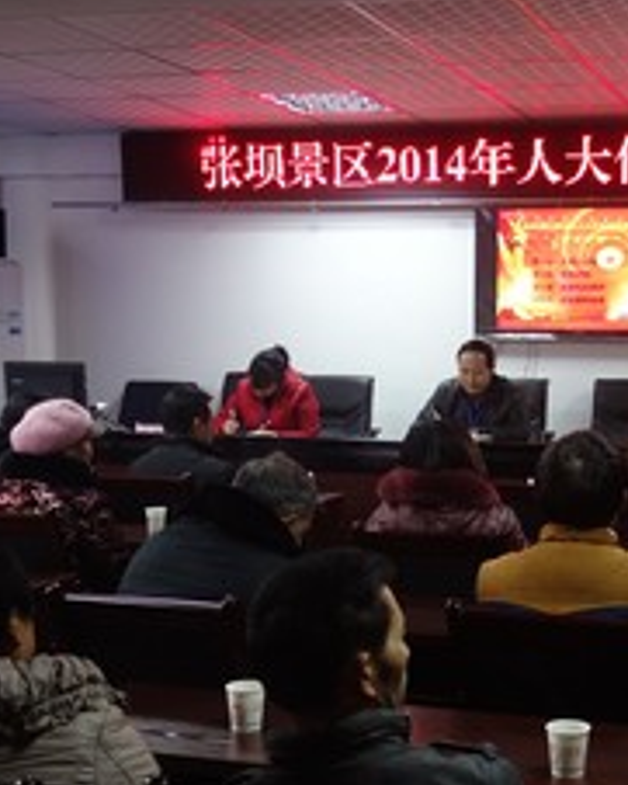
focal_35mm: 58
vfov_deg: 32.4
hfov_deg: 25.8
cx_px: 503
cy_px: 460
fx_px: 1347
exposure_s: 1/30
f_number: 1.8
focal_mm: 10.4
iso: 250
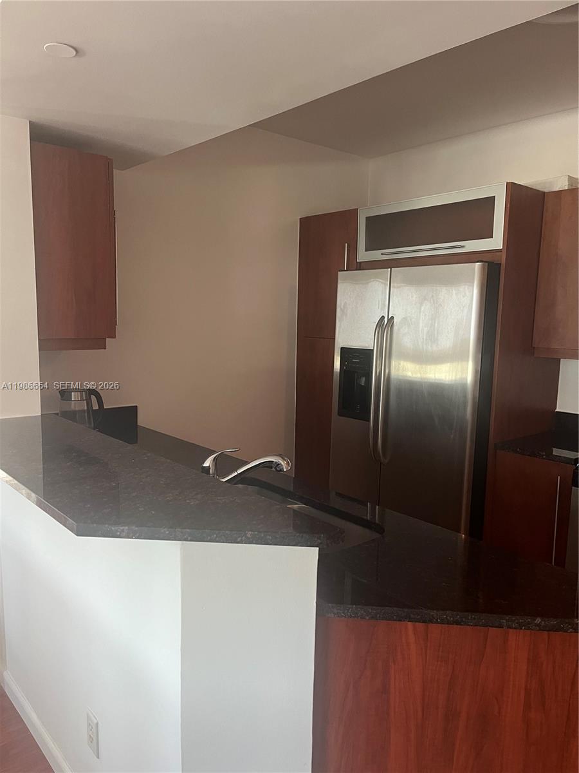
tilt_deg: -8.6
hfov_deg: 53.1
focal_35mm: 26
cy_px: 386
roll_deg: -1.3
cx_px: 290
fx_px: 580
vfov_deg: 67.3
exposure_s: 1/60
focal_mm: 5.1
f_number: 1.6
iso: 250
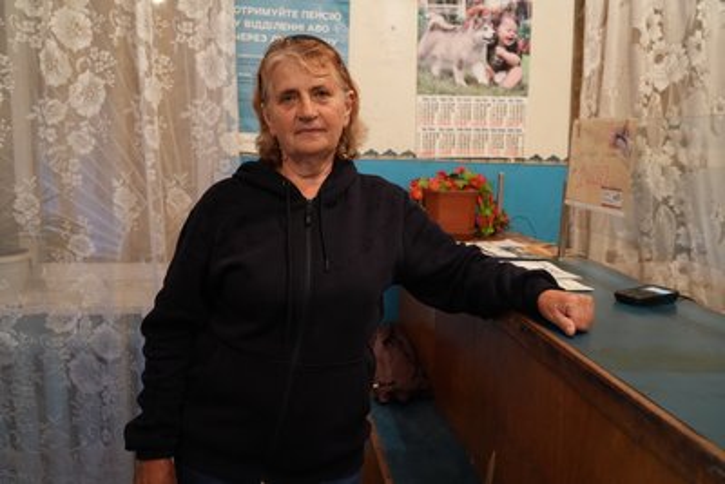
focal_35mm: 30
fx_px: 604
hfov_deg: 61.9
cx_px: 362
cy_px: 242
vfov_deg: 43.6
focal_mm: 30
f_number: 4
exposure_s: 1/60
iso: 3200
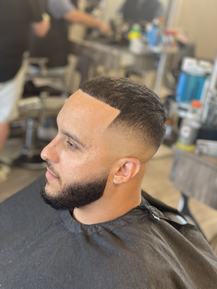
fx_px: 435
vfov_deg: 36.8
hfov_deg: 28.0
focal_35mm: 52
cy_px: 144
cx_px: 108
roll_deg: -9.1
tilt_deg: -20.8
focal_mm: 6
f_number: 2
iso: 125
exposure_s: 1/120
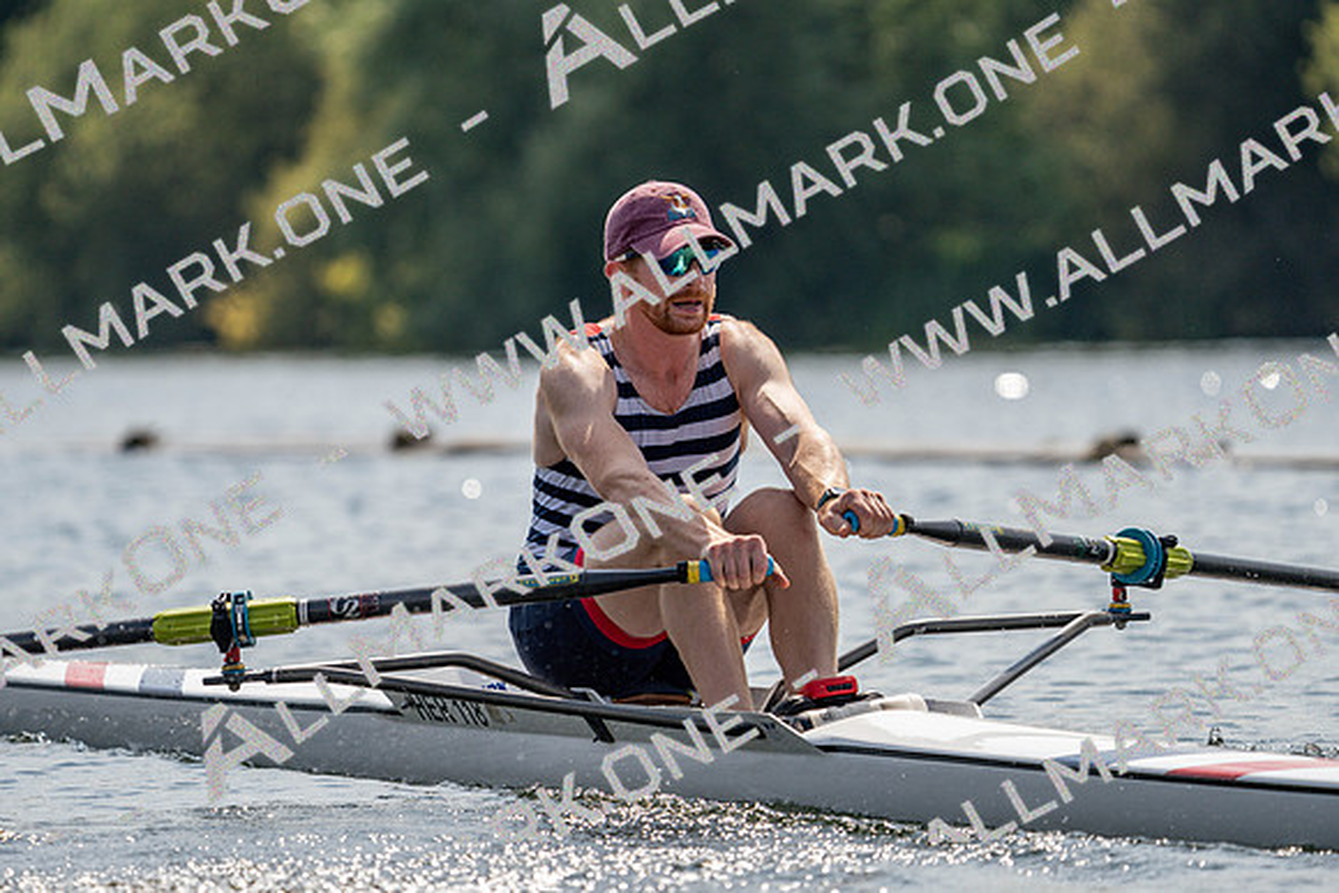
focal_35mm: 332
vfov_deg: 4.1
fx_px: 12351
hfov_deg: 6.2
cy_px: 446
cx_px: 670
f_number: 6.3
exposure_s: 1/1600
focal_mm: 332
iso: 160
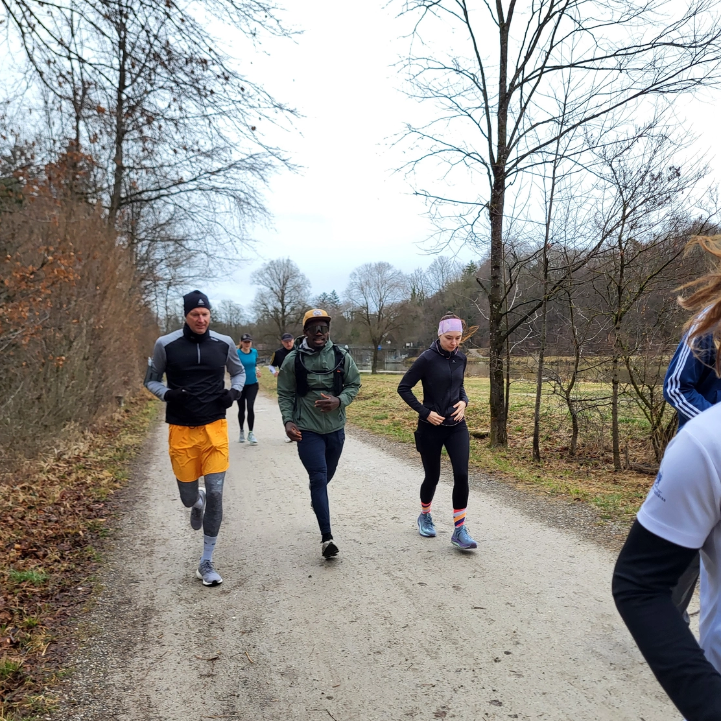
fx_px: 731
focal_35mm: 31
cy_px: 397
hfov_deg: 52.5
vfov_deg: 52.4
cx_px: 363
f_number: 1.8
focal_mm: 5.4
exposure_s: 1/547
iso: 40
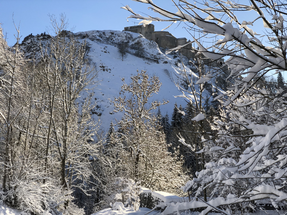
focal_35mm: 52
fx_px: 431
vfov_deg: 28.0
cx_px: 144
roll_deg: +0.2
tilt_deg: +9.8
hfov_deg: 36.8
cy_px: 108
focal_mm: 6
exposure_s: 1/906
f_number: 2.4
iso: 16
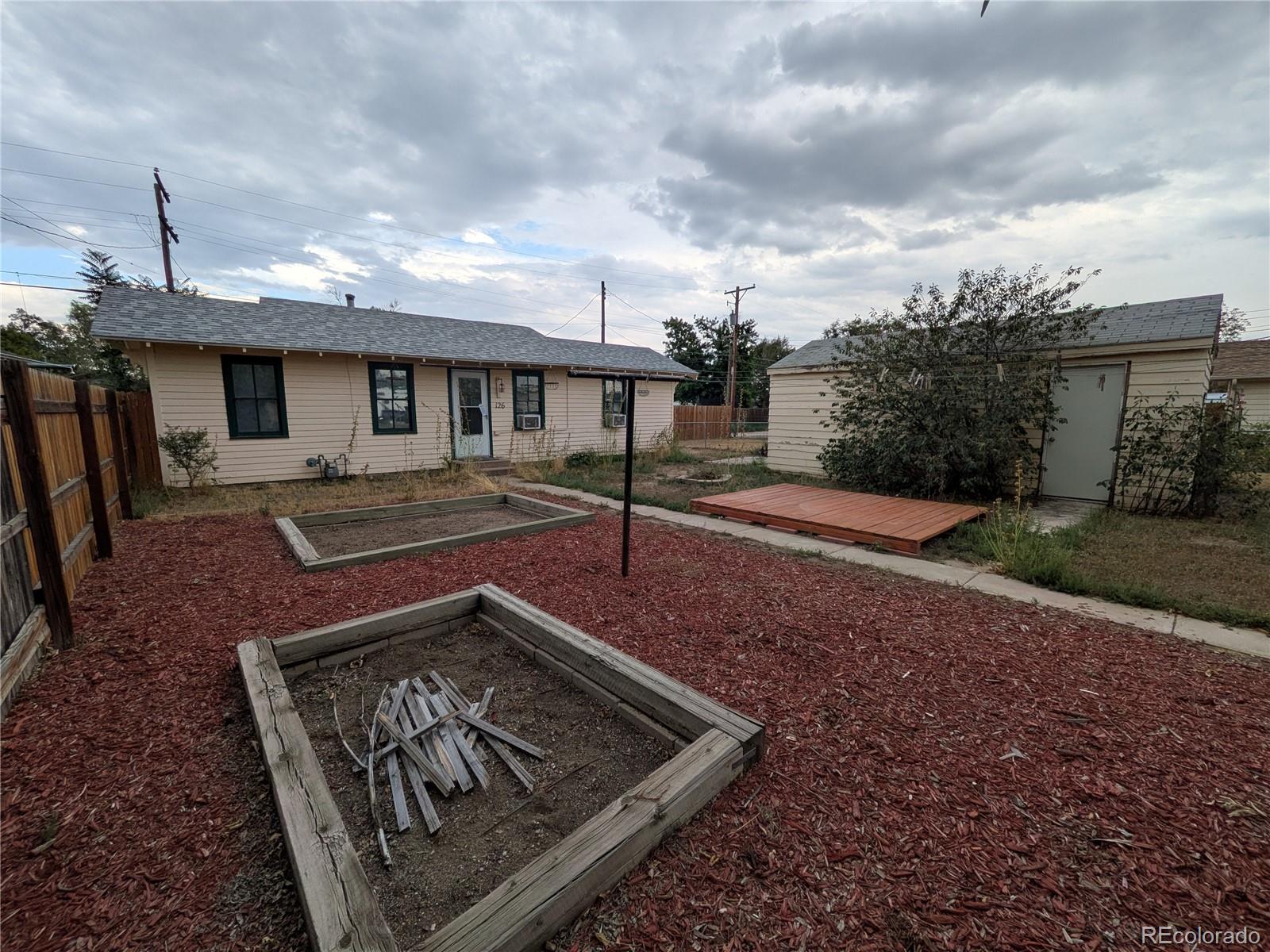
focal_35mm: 14
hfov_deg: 102.1
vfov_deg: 85.7
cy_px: 476
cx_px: 635
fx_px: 514
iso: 49
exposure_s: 1/415
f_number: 2.2
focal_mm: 1.83
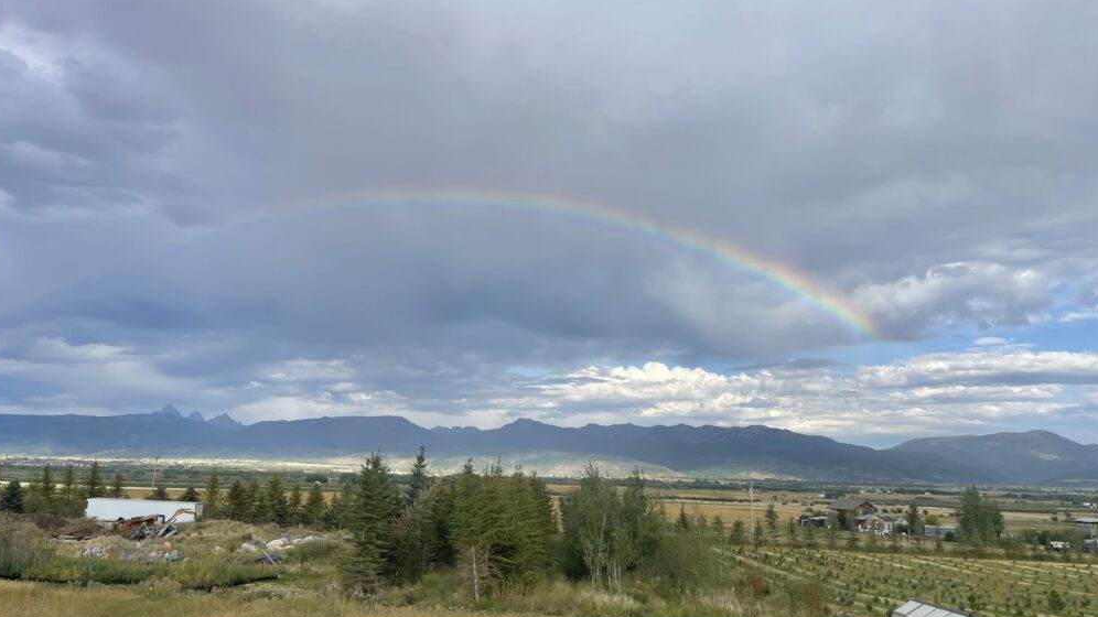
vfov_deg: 41.5
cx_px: 555
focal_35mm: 28
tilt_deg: +10.5
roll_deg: -1.7
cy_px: 311
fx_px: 815
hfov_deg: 67.9
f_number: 1.6
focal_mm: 5.1
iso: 32
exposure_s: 1/2857
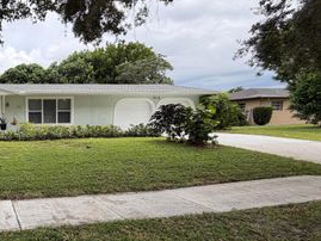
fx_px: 241
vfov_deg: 52.3
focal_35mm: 26
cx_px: 24
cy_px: 157
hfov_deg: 56.6
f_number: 2.2
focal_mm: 2.22
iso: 50
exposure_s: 1/261
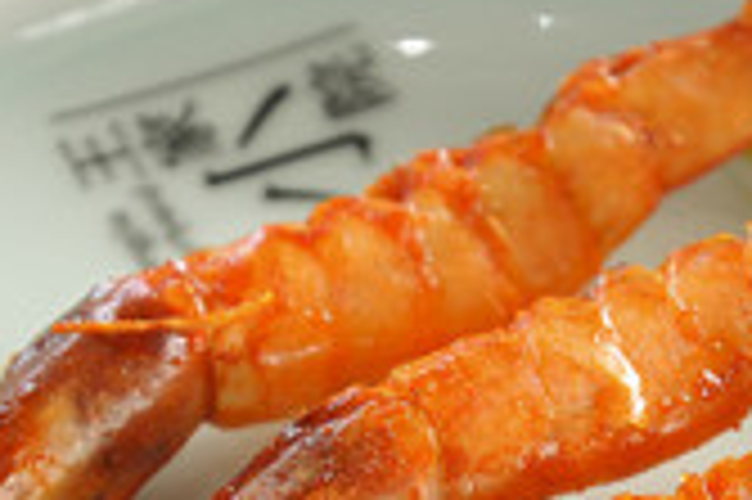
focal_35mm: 275
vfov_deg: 5.0
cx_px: 547
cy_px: 527
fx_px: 5739
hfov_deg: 7.5
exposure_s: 1/125
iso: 200
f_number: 5
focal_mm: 85
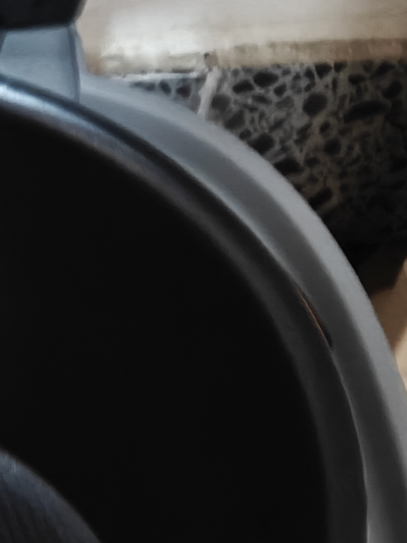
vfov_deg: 21.8
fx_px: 1364
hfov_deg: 15.9
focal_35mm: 87
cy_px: 516
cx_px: -149
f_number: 1.8
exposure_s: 1/20
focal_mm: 5.59
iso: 4000
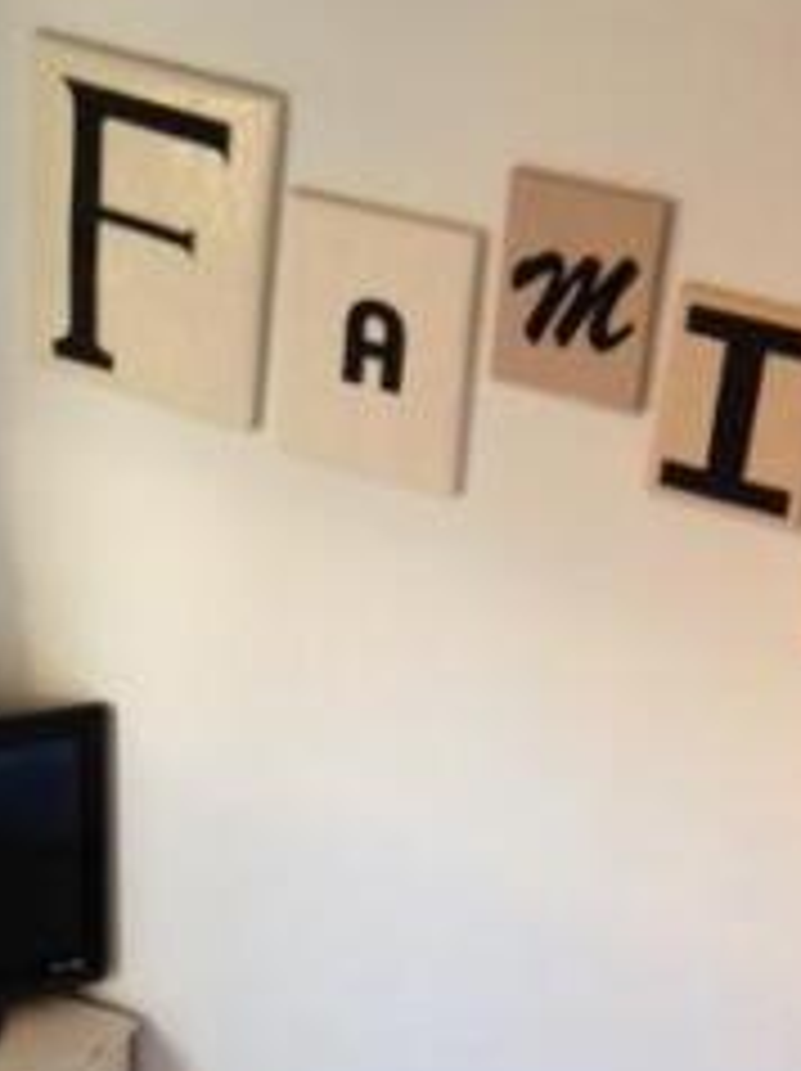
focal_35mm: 81
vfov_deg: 23.8
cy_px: 866
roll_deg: -4.5
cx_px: 371
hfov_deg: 18.2
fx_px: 2504
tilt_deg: -34.6
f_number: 2.4
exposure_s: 1/20
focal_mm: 4.12
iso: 80
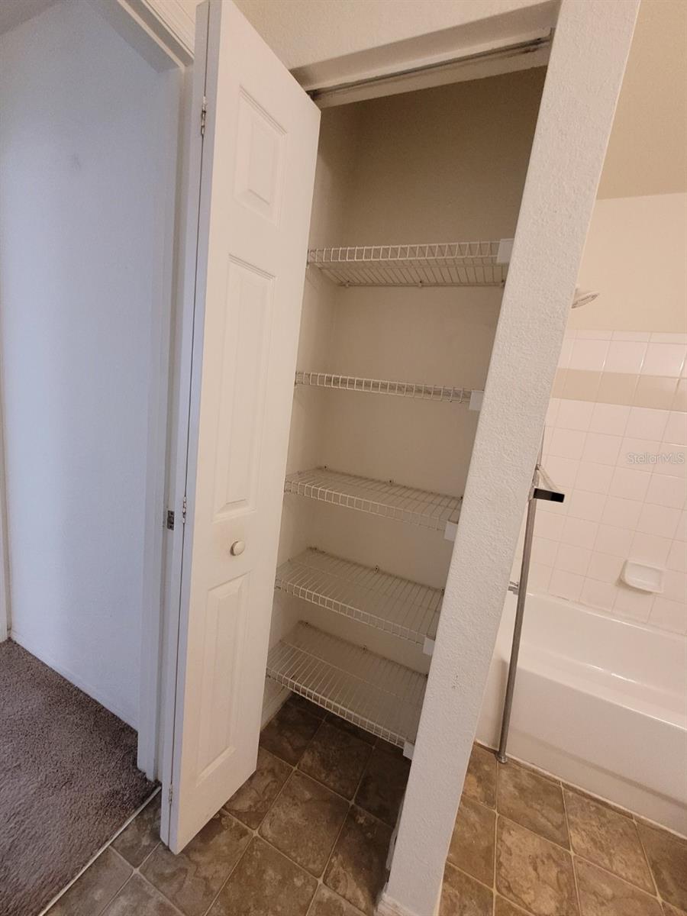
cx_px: 344
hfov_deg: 89.9
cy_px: 458
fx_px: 344
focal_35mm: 13
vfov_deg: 106.2
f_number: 2.2
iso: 400
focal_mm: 1.74
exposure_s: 1/60
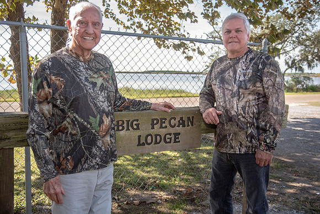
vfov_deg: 37.9
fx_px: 311
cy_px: 107
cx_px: 160
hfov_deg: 54.4
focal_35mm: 35
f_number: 5.6
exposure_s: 1/200
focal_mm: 35
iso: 140
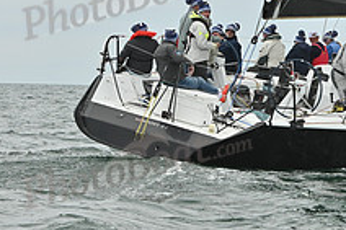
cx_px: 338
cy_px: 60
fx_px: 2631
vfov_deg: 5.0
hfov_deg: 7.5
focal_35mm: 274
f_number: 8
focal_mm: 100
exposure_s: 1/1250
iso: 320
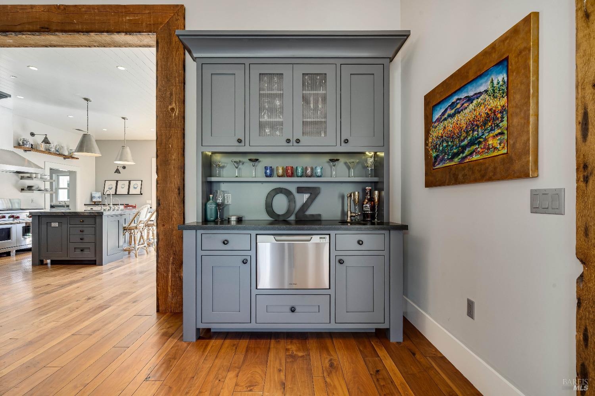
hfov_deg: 96.7
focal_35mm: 16
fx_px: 264
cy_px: 198
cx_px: 298
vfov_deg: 73.7
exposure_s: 1/125
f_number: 11
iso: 320
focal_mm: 16
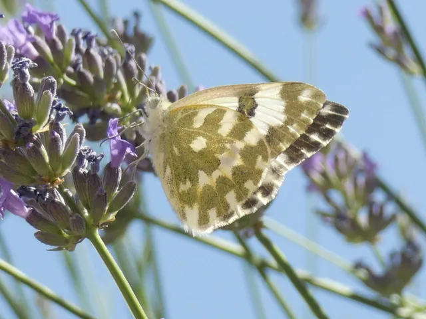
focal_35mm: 110
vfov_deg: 13.5
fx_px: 1354
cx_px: 213
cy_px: 160
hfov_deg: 17.9
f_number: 5
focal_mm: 19.7
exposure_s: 1/250
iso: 80
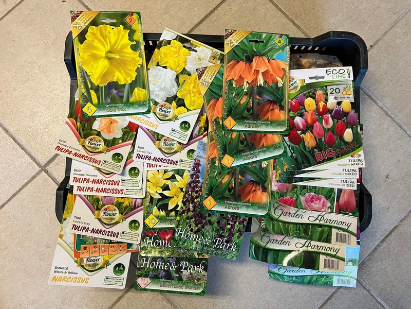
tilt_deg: -84.5
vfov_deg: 49.7
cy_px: 154
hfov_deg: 63.4
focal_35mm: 28
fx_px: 332
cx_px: 206
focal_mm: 3.99
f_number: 1.8
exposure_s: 1/50
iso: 80
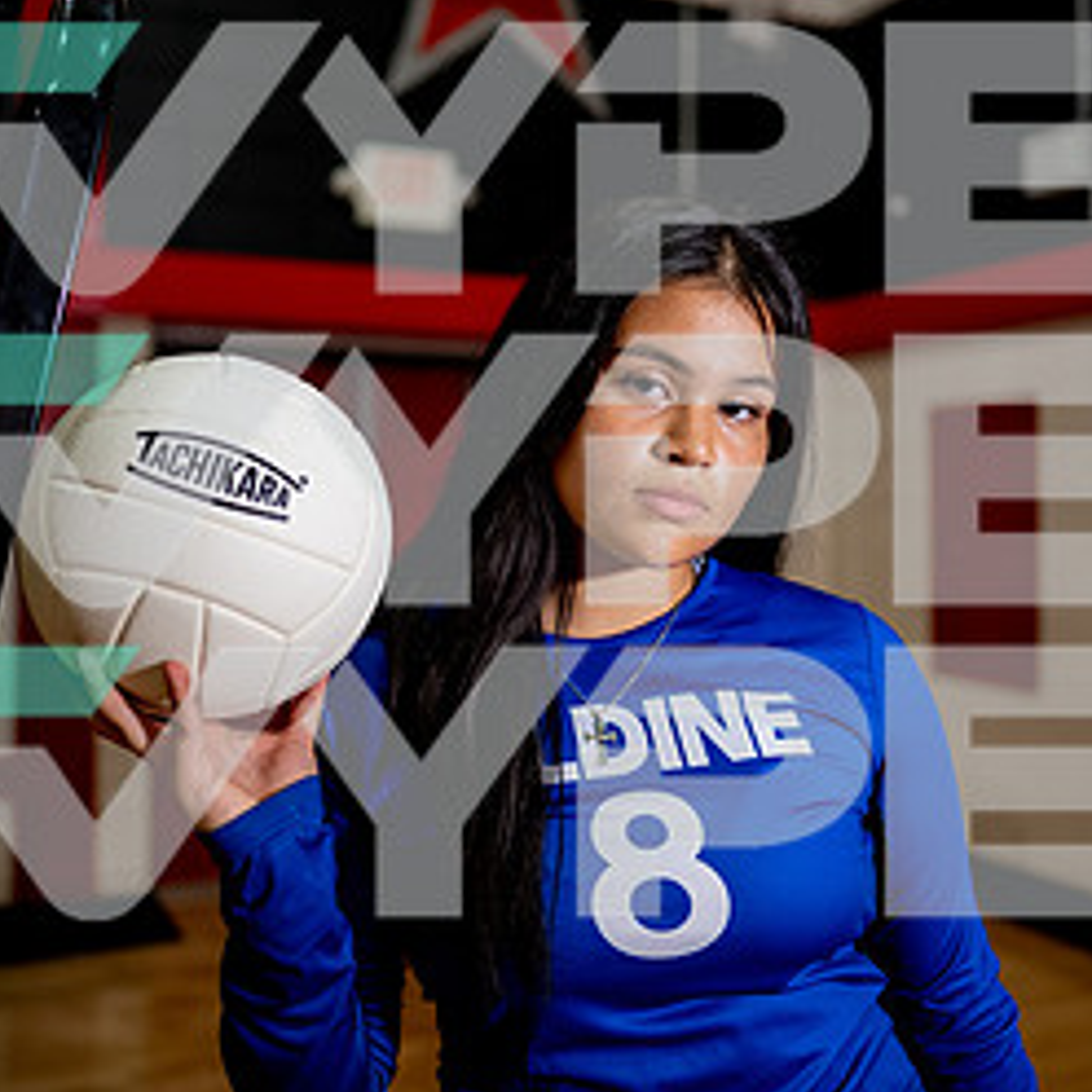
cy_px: 471
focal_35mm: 37
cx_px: 535
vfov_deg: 44.8
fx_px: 1321
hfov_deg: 44.9
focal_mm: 24
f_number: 1.4
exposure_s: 1/800
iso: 200
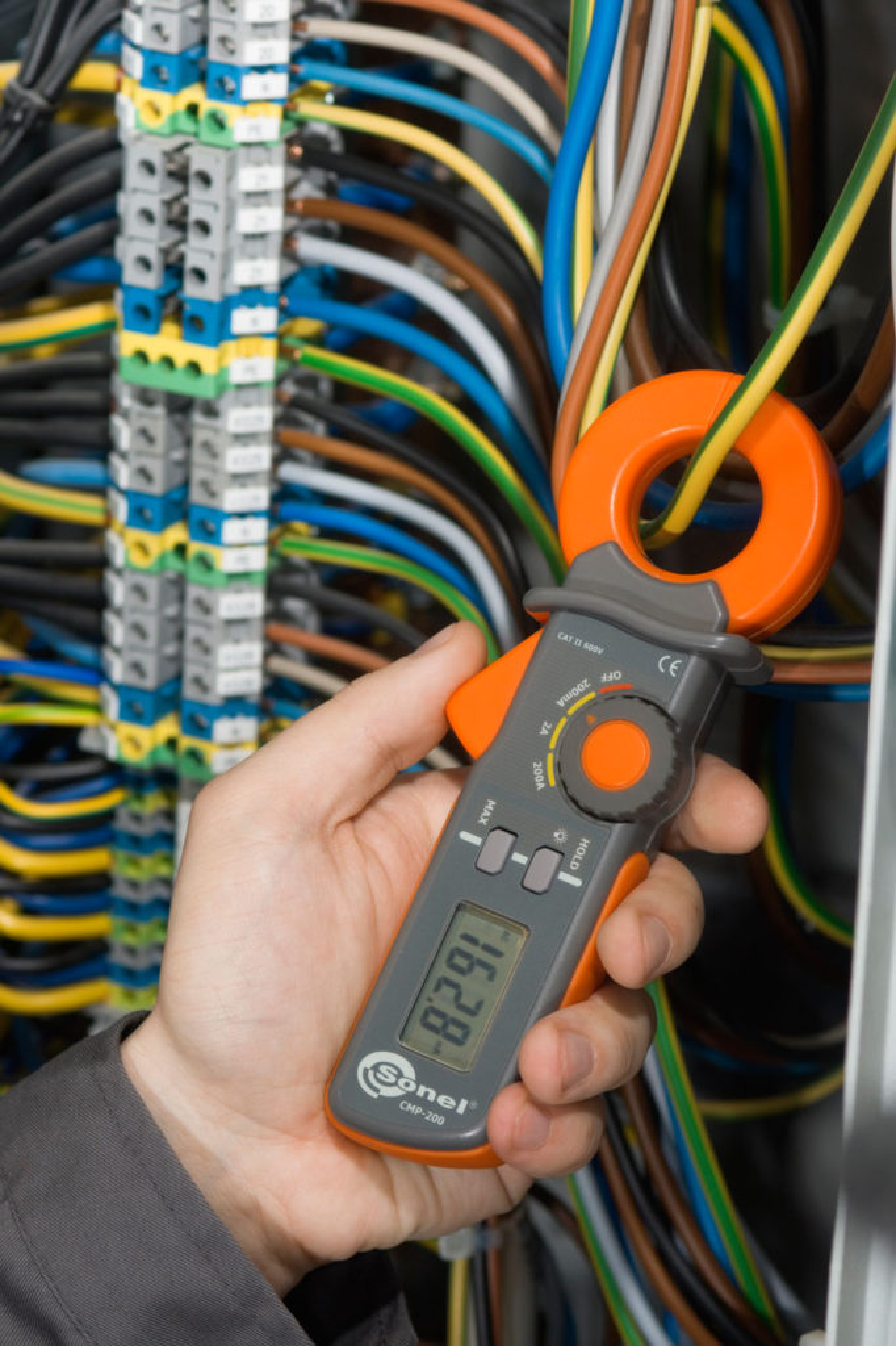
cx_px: 448
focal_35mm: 150
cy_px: 673
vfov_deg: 13.7
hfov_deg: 9.1
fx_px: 5603
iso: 400
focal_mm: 100
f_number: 6.3
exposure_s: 1/125
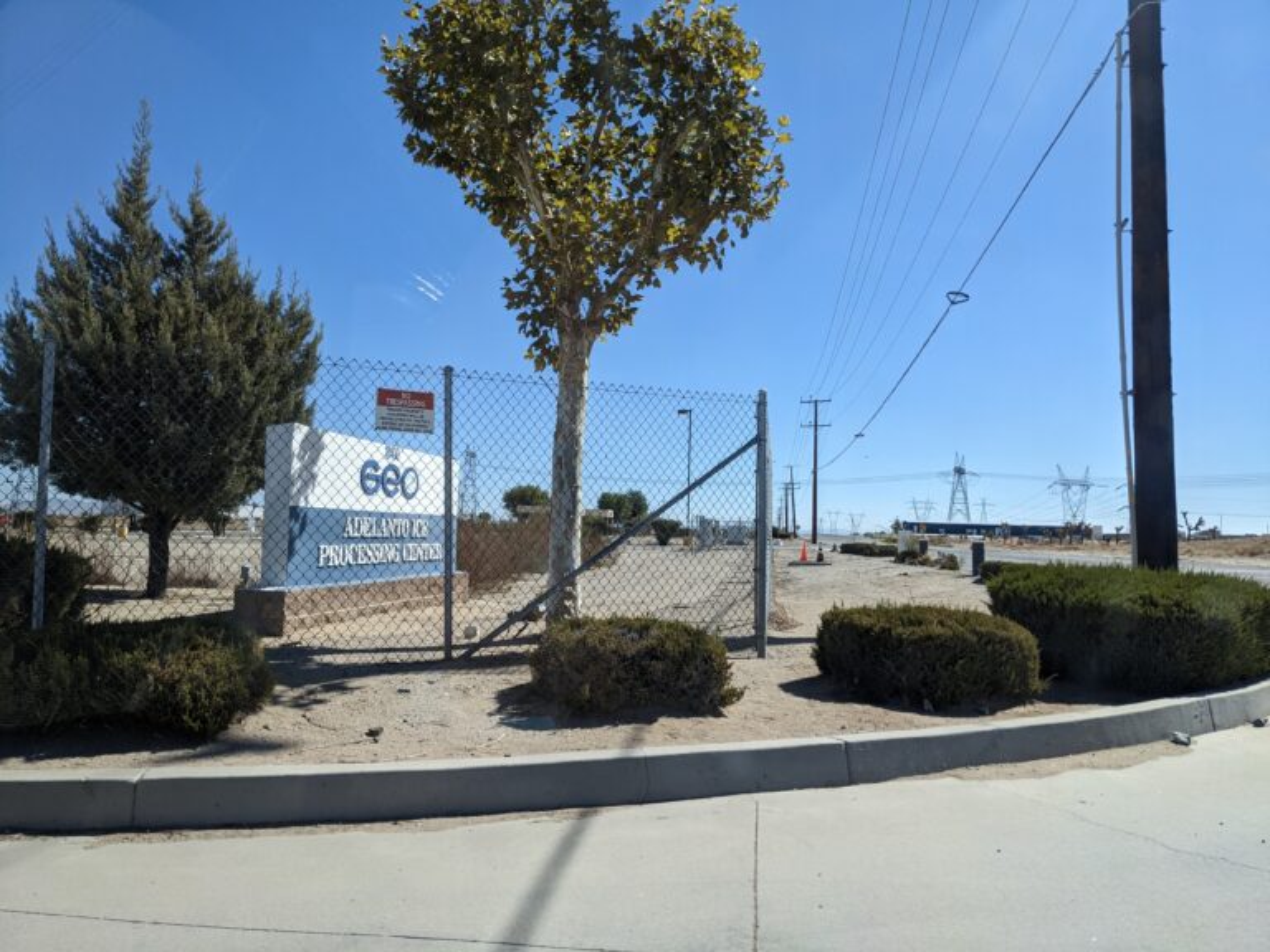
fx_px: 991
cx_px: 635
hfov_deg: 65.3
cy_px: 476
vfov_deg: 51.4
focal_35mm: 27
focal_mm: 4.38
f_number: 1.73
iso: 56
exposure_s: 1/711
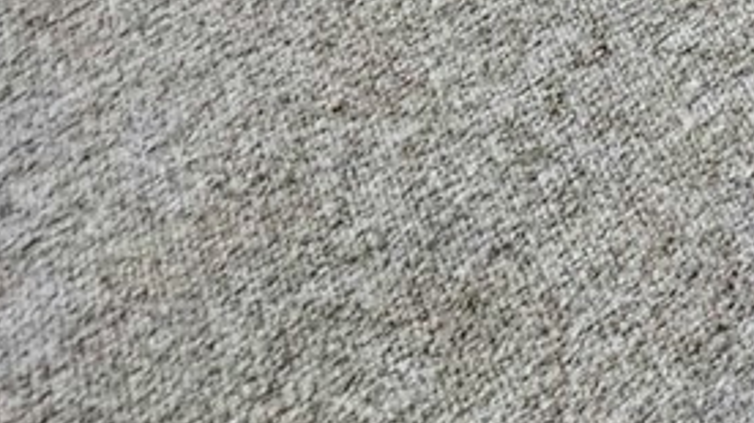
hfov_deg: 16.8
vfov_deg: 8.6
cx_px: 1625
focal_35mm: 82
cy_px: -1187
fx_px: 1639
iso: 250
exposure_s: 1/60.2
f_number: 2.2
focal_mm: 2.2
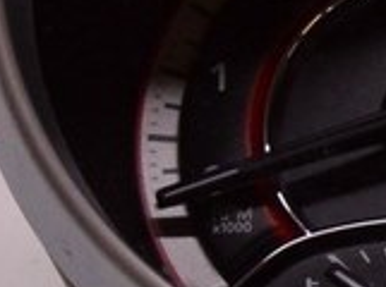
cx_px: 868
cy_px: 94
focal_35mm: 386
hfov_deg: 5.0
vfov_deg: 3.8
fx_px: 4295
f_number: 8
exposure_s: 1/160
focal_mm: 42
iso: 1600
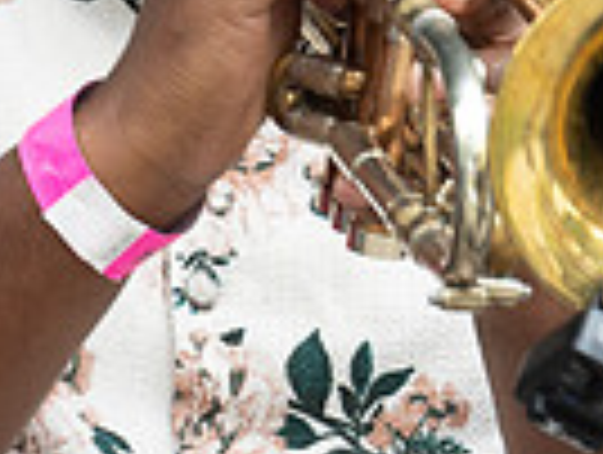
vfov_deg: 2.6
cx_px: 284
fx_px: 9999
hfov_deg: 3.5
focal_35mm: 573
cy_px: -362
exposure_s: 1/320
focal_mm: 92
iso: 800
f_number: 6.3
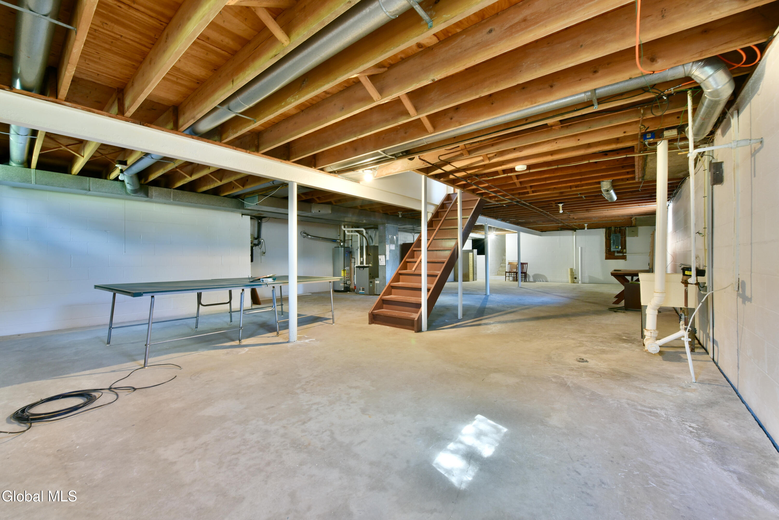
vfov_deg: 81.3
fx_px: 303
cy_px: 260
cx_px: 390
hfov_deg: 104.2
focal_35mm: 14
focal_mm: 14
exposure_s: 1
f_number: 11
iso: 800
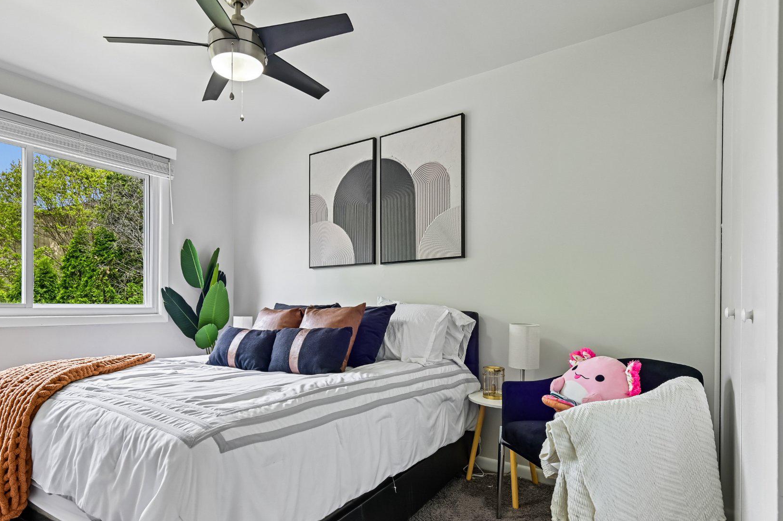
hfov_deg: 83.4
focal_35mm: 20
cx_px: 331
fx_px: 435
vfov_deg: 61.2
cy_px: 318
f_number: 8
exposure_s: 1/8
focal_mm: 16
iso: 100
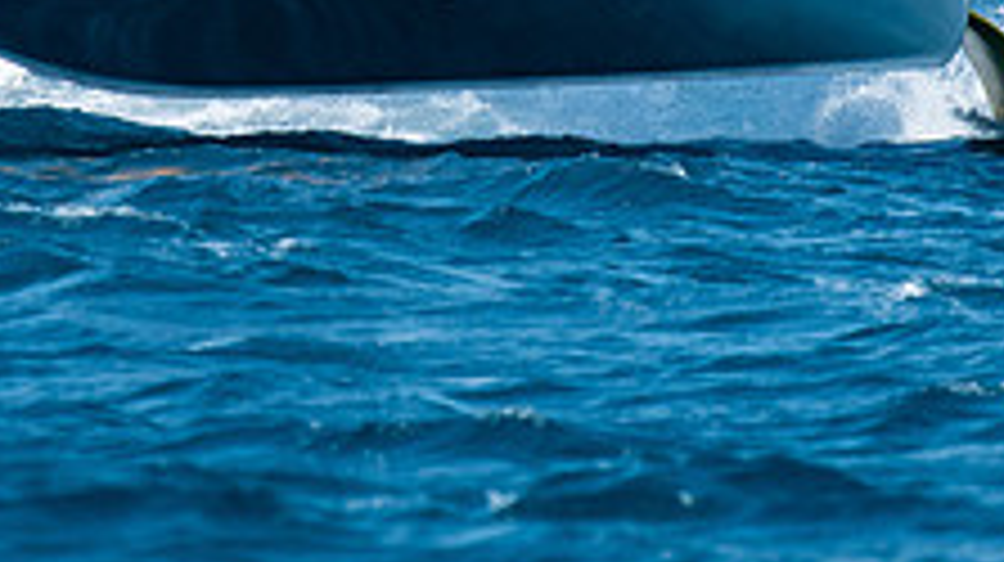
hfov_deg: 1.8
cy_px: -155
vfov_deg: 1.0
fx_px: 32638
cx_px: 464
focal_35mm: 1227
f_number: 4
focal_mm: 300
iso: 200
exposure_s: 1/2000
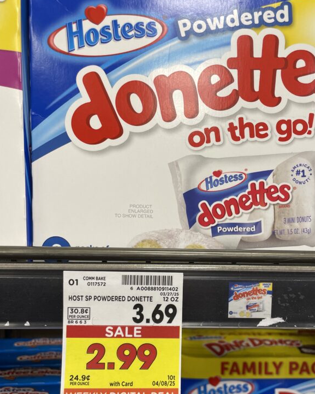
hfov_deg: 40.9
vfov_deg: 50.1
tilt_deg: -9.4
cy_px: 231
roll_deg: -1.6
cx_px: 189
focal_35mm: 36
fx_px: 420
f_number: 1.6
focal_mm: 4.2
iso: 64
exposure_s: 1/62
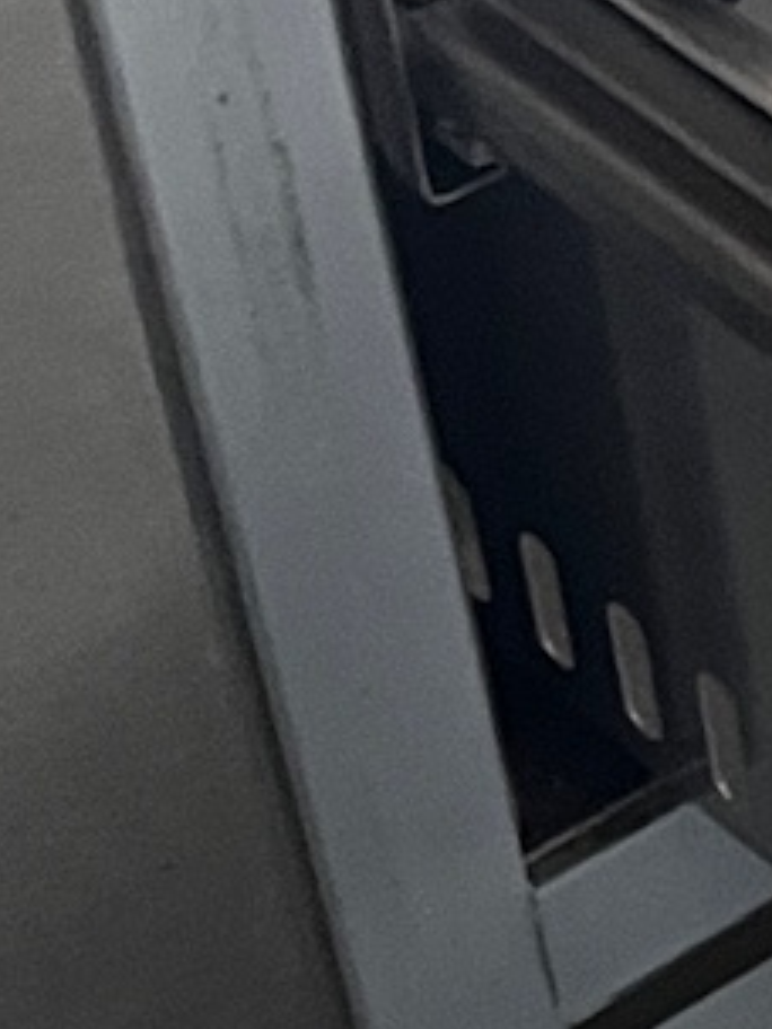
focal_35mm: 175
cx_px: 2049
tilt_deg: -45.6
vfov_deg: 11.2
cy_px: 1097
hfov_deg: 7.7
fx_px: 5204
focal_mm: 5.1
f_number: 1.6
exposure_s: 1/33
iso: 400
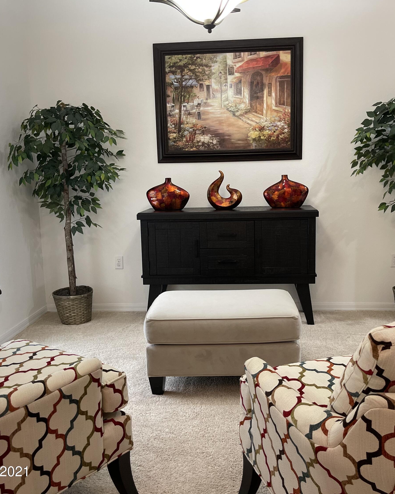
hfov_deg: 43.3
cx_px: 213
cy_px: 246
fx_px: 497
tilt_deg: -9.8
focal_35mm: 34
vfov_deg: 52.8
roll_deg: +1.2
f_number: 1.6
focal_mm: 5.1
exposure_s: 1/60
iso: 250
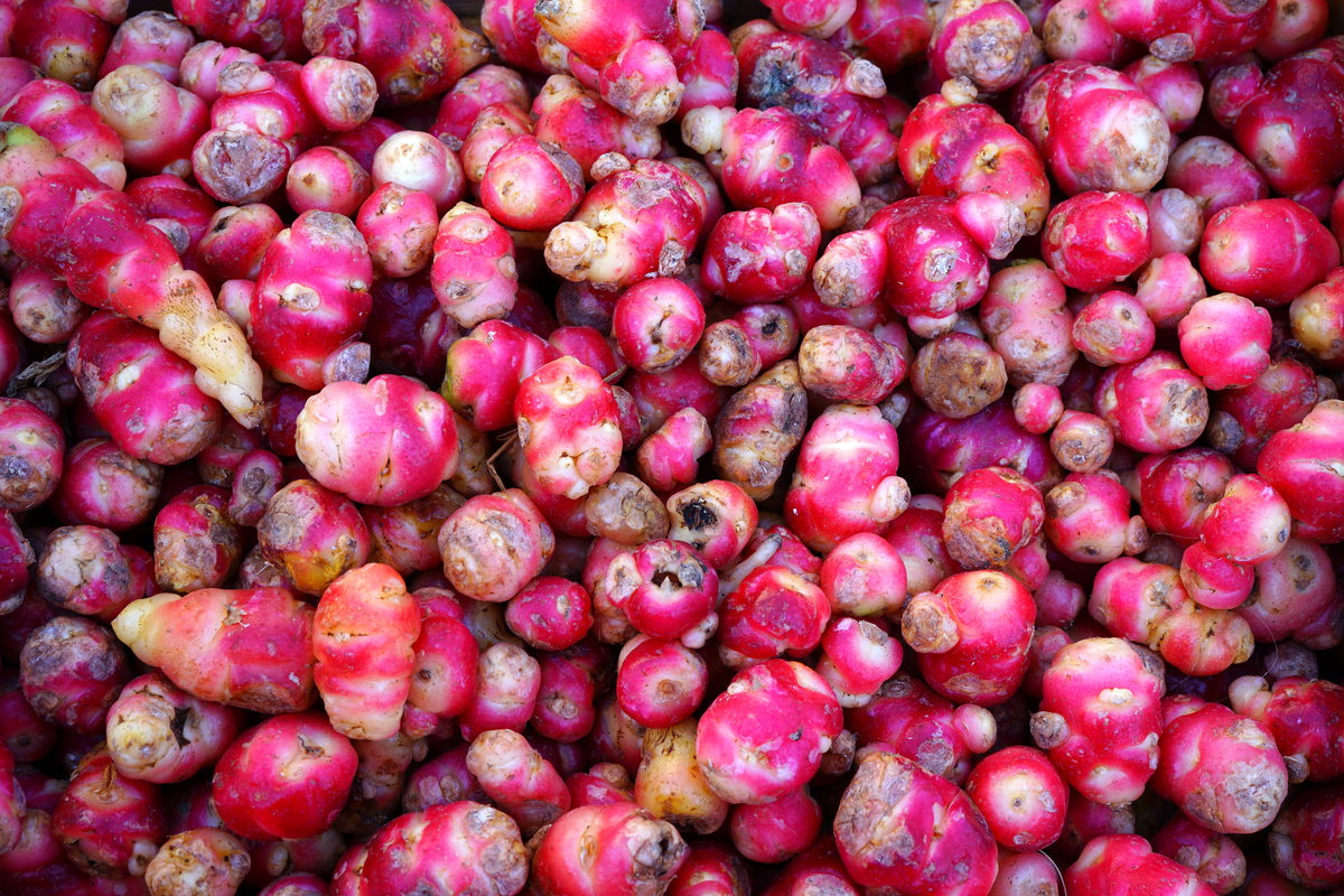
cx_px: 672
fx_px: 1867
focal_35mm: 50
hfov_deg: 39.6
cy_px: 448
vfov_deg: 27.0
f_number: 10
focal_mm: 50
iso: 200
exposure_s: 1/30
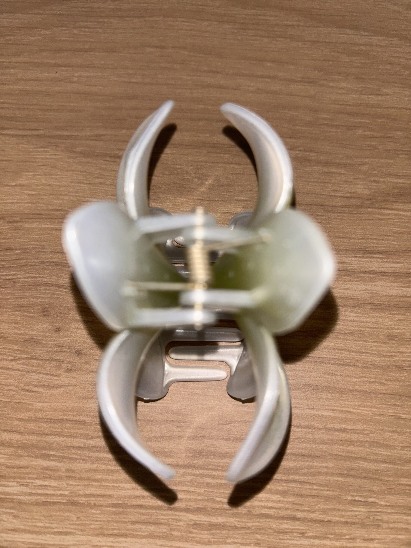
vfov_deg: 67.3
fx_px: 412
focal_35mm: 26
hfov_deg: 53.1
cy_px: 274
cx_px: 206
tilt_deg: -76.5
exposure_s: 1/78
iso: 32
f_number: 1.5
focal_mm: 5.7
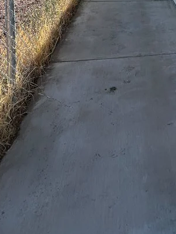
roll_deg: -5.3
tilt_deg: -8.6
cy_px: -32
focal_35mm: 33
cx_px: 187
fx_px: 223
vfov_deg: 41.8
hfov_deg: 37.1
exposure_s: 1/626
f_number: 1.8
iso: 32
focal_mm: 1.57
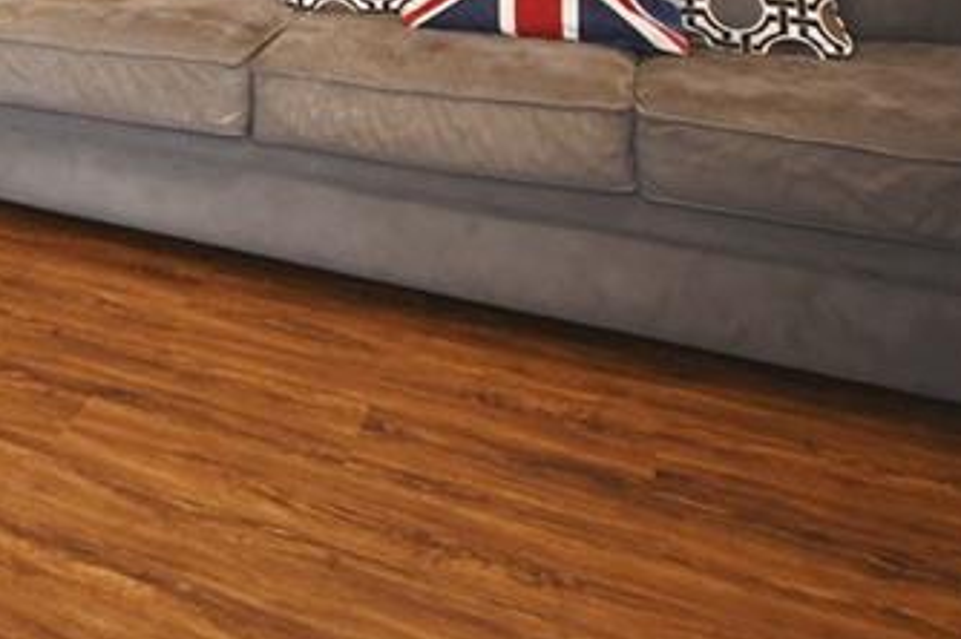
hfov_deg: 36.1
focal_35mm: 46
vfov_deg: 23.9
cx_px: -104
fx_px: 1227
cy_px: -288
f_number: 4
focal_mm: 10
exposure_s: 1/60
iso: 800
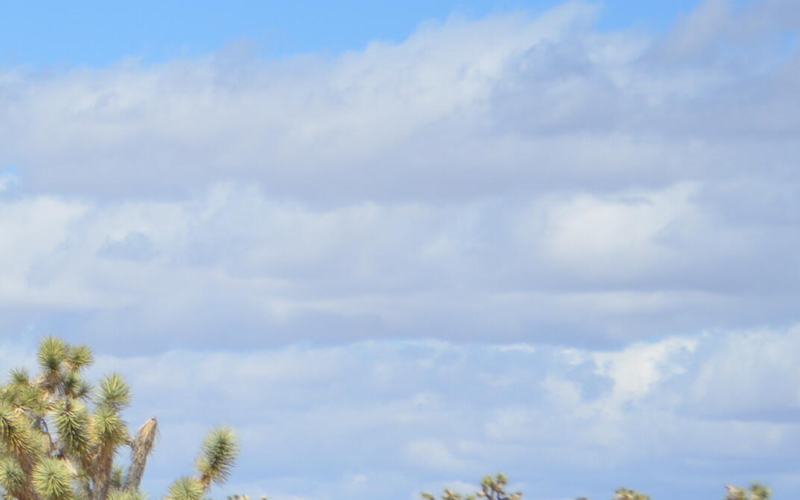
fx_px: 5133
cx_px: -270
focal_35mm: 235
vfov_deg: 5.6
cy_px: 522
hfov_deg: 8.8
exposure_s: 1/1600
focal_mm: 55
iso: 400
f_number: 7.1
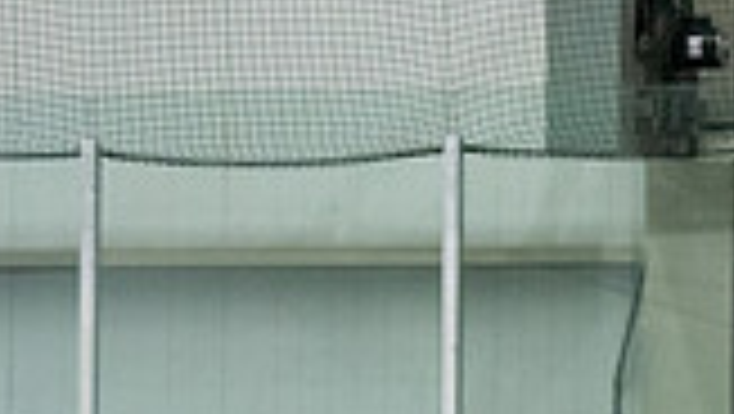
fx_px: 7363
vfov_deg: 3.2
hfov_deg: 5.6
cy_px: 968
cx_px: -541
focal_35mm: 378
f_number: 2.8
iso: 3200
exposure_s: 1/800
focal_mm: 82
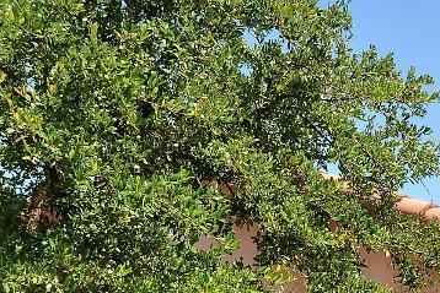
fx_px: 1223
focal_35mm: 100
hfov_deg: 18.8
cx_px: 587
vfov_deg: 12.9
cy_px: 462
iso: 800
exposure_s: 1/320
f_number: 14
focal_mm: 28
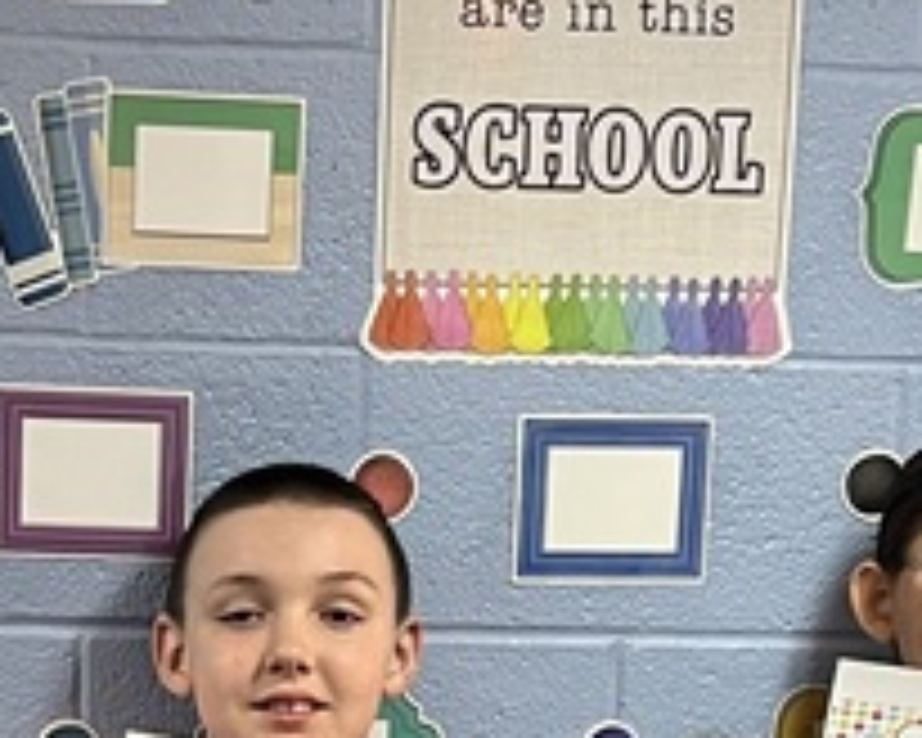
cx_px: 189
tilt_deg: -13.2
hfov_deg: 15.1
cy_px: 1107
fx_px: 3466
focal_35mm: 127
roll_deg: -1.4
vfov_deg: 11.6
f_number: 1.5
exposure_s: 1/60
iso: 160
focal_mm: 5.7
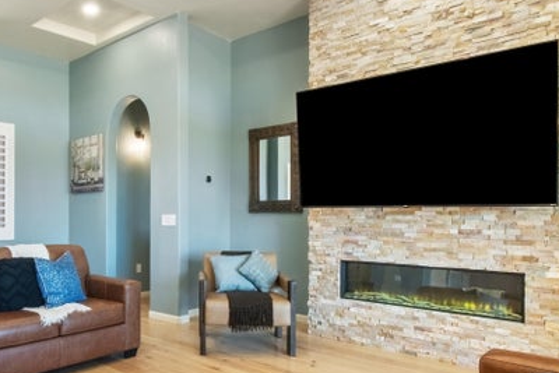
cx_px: 182
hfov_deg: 65.4
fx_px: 419
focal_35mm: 27
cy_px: 203
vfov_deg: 47.9
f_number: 22
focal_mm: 10
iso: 1600
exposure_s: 1/3
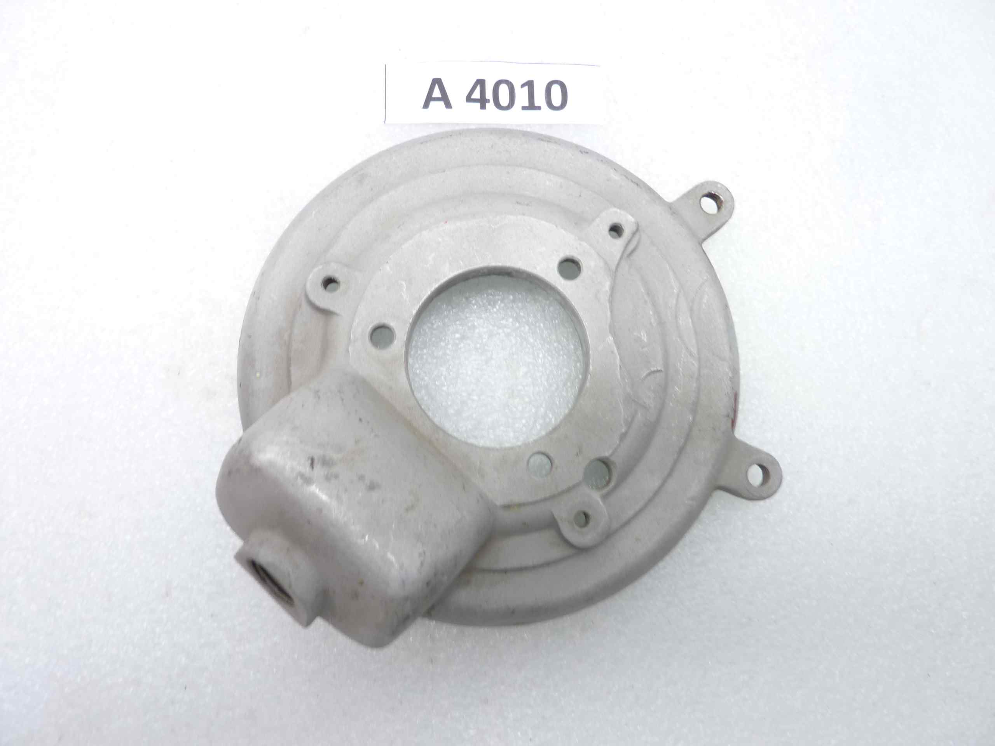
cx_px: 498
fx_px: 719
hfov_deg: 69.4
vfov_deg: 54.9
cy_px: 373
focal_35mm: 25
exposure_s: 1/10
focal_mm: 4.1
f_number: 3.3
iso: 80
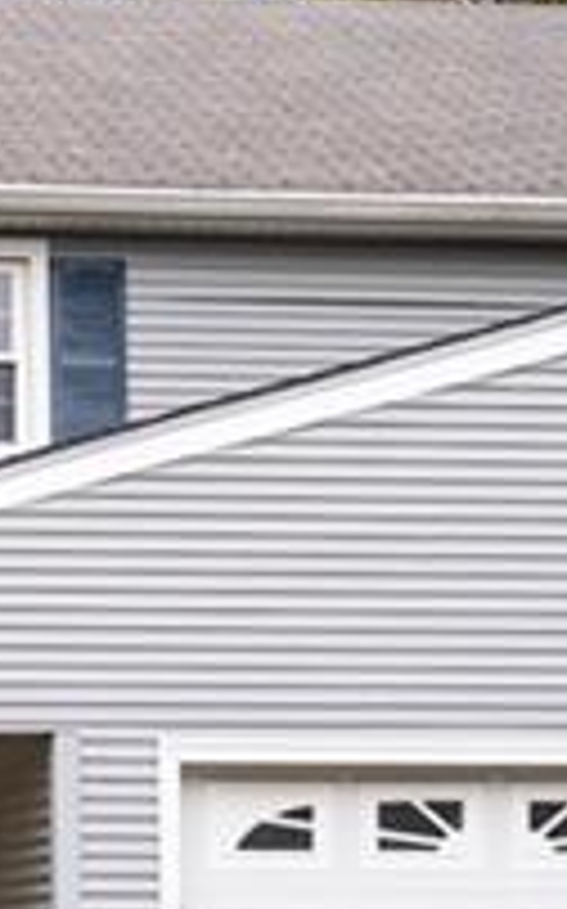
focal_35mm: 150
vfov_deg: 13.5
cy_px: 1143
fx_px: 3714
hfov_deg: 8.6
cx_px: -252
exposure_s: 1/30
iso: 250
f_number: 8
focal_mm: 29
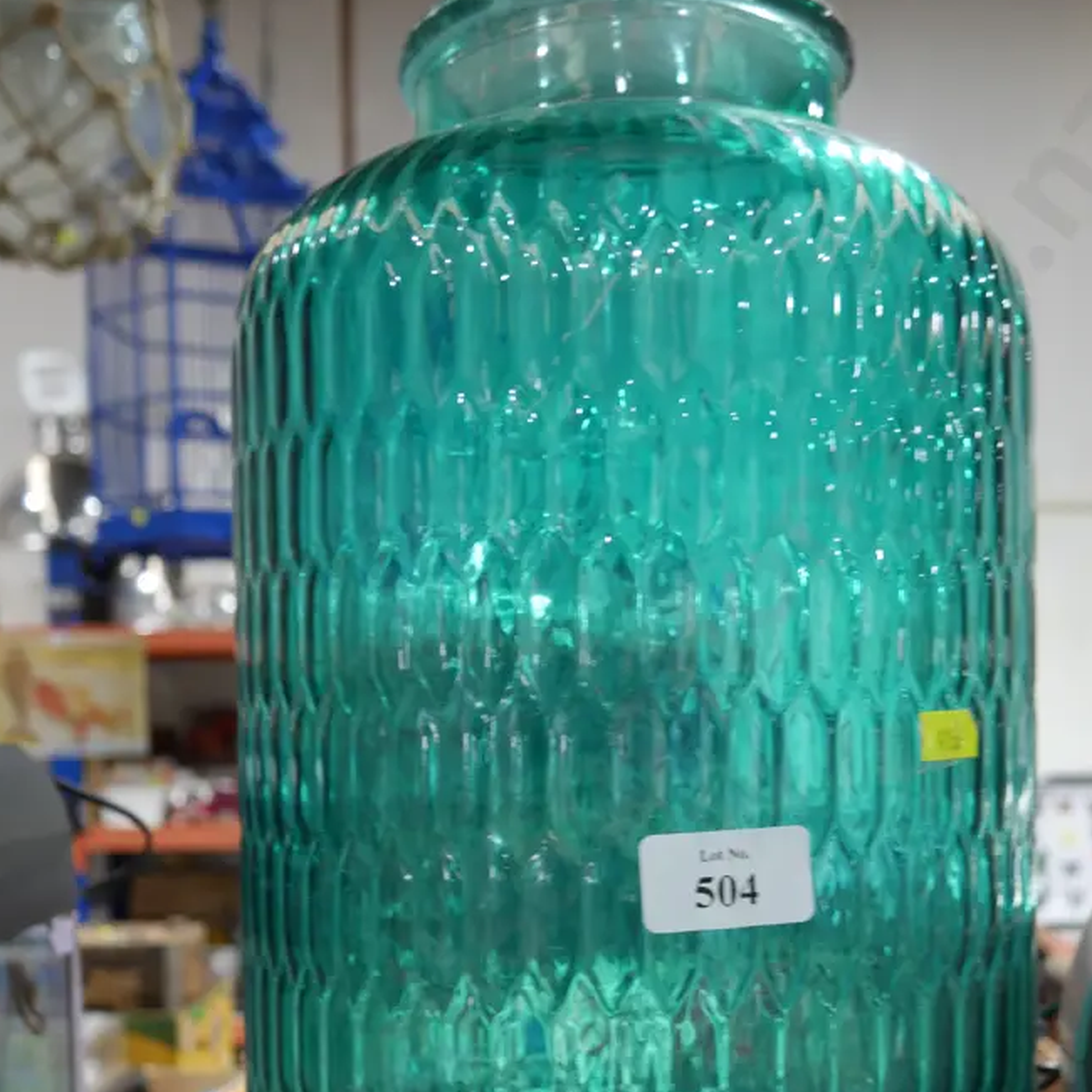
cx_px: 609
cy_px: 788
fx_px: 1392
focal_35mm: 39
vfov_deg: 41.8
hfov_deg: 42.8
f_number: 3.5
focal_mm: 14
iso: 500
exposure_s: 1/60
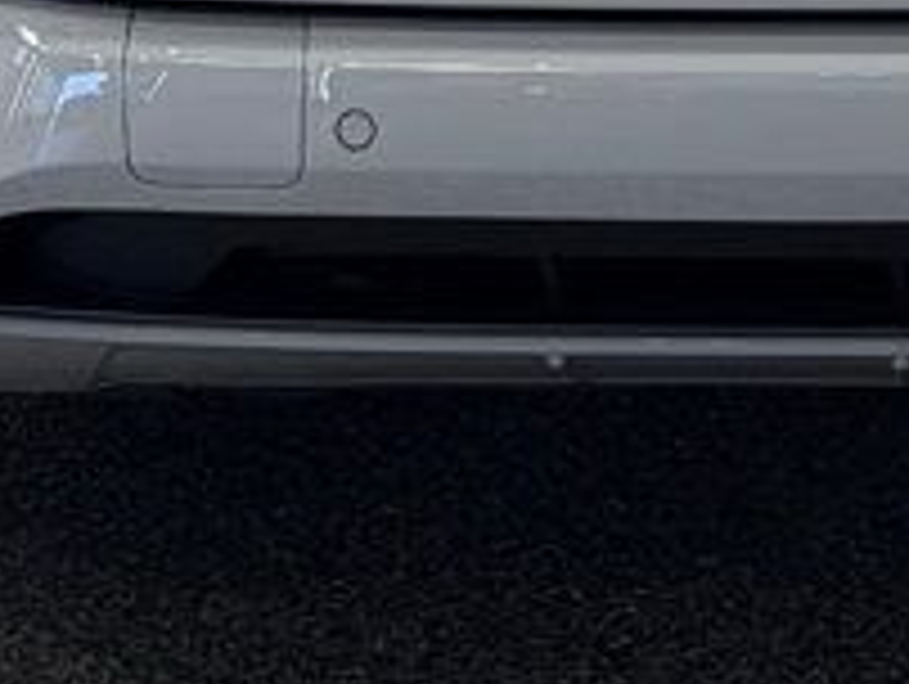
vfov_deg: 5.9
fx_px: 6389
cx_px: 1035
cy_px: -864
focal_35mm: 243
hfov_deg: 8.1
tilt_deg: -9.3
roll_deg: +0.9
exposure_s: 1/276
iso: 64
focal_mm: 6.76
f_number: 1.78
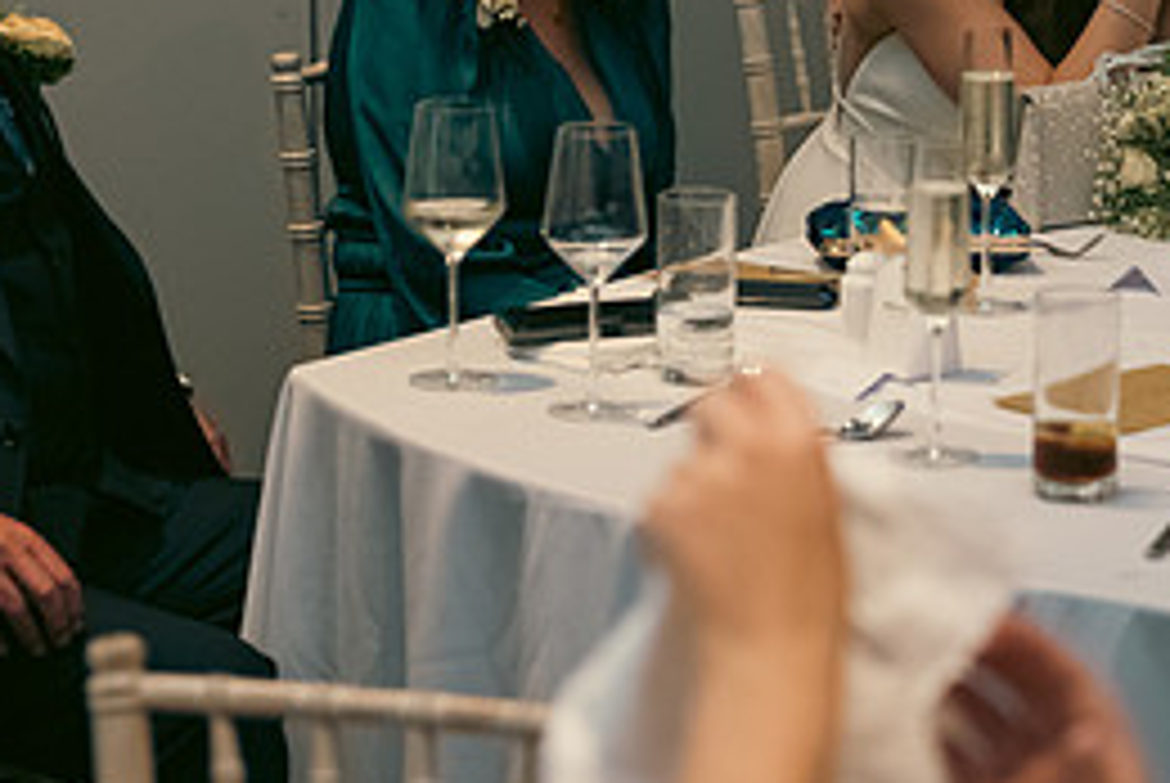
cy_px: -16
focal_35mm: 156
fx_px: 5076
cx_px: 1102
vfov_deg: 8.8
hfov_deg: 13.0
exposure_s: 1/160
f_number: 3.5
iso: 2000
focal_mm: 70
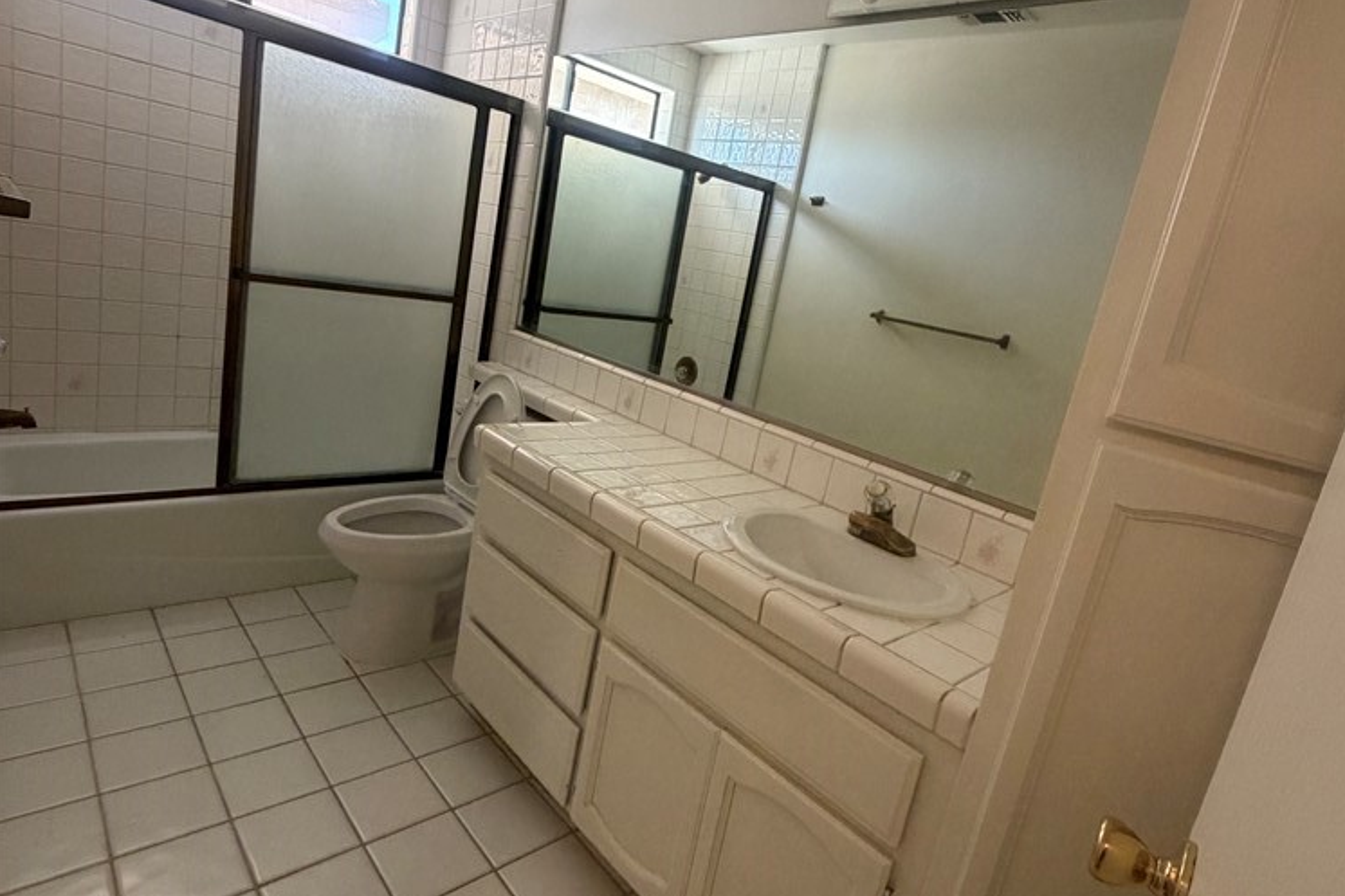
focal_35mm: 20
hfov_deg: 84.0
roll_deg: -11.1
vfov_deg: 61.8
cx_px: 687
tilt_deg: -10.8
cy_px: 418
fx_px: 747
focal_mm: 2.22
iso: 320
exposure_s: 1/120
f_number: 2.2
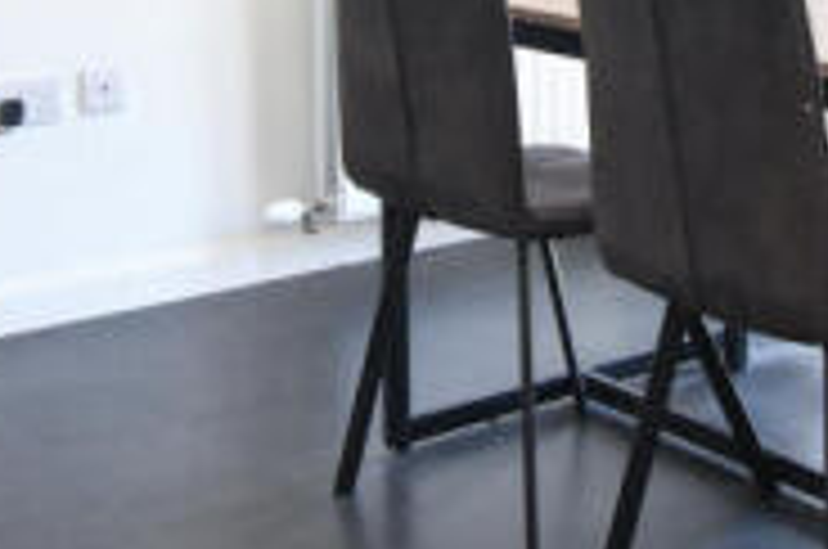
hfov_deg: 27.0
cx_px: 508
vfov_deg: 16.8
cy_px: -223
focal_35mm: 75
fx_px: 1722
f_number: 10
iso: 400
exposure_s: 1/13
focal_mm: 14
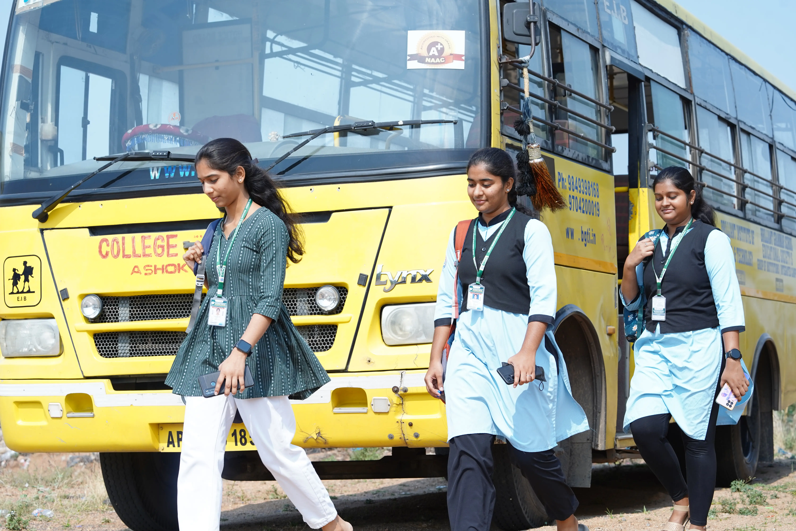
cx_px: 398
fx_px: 1879
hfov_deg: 23.9
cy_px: 266
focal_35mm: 85
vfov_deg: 16.1
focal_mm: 85
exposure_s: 1/500
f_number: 8
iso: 250
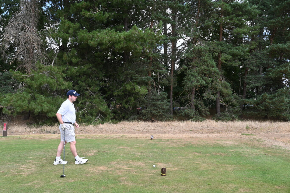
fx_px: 242
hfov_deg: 62.0
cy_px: 96
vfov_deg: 43.6
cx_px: 145
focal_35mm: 30
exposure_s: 1/100
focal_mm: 30
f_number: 11
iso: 200
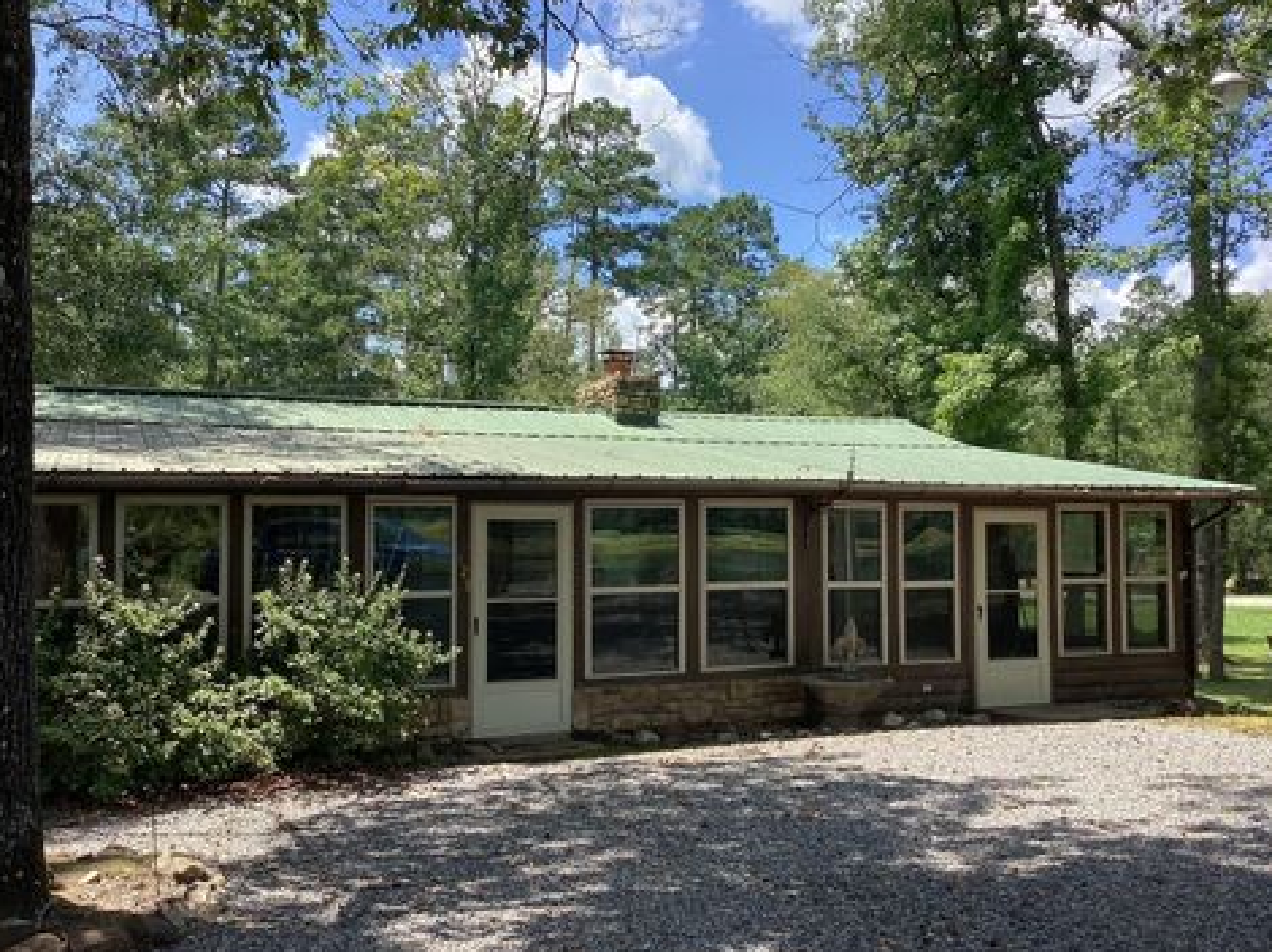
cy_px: 494
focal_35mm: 33
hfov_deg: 55.4
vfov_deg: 42.9
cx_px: 644
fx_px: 1212
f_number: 2.4
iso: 25
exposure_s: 1/574
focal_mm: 3.3
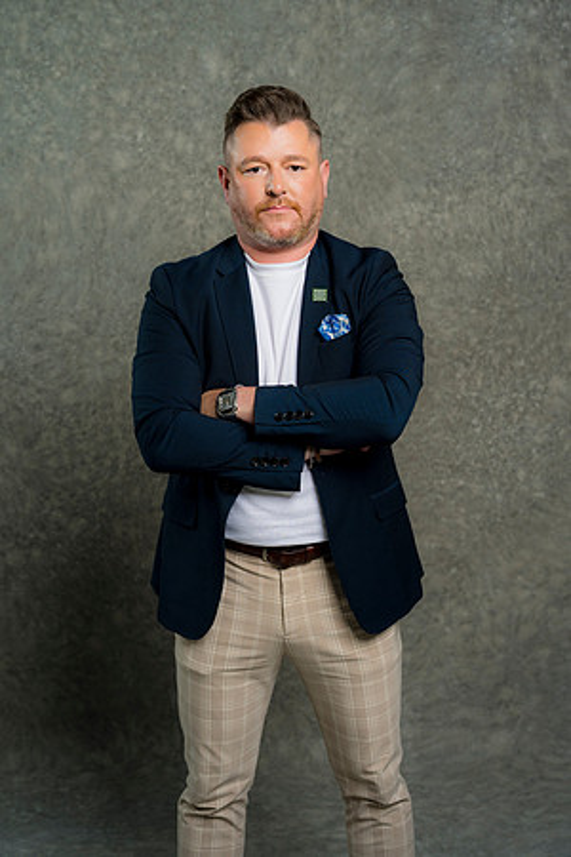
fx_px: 1308
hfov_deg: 24.6
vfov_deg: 36.2
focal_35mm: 55
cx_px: 286
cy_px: 428
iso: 125
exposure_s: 1/160
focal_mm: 55
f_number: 4
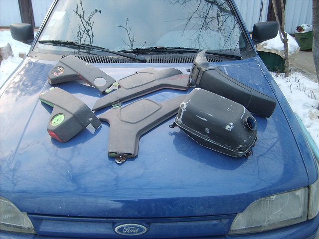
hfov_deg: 52.6
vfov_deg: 40.7
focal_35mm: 35
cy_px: 120
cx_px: 160
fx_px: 323
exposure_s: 1/30
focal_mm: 5.8
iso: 63
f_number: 2.8
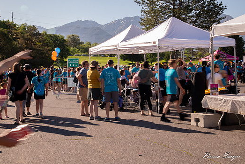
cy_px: 78
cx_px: 115
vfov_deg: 24.2
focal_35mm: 56
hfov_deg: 35.6
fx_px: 381
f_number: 22
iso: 80
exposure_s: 1/13
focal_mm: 50
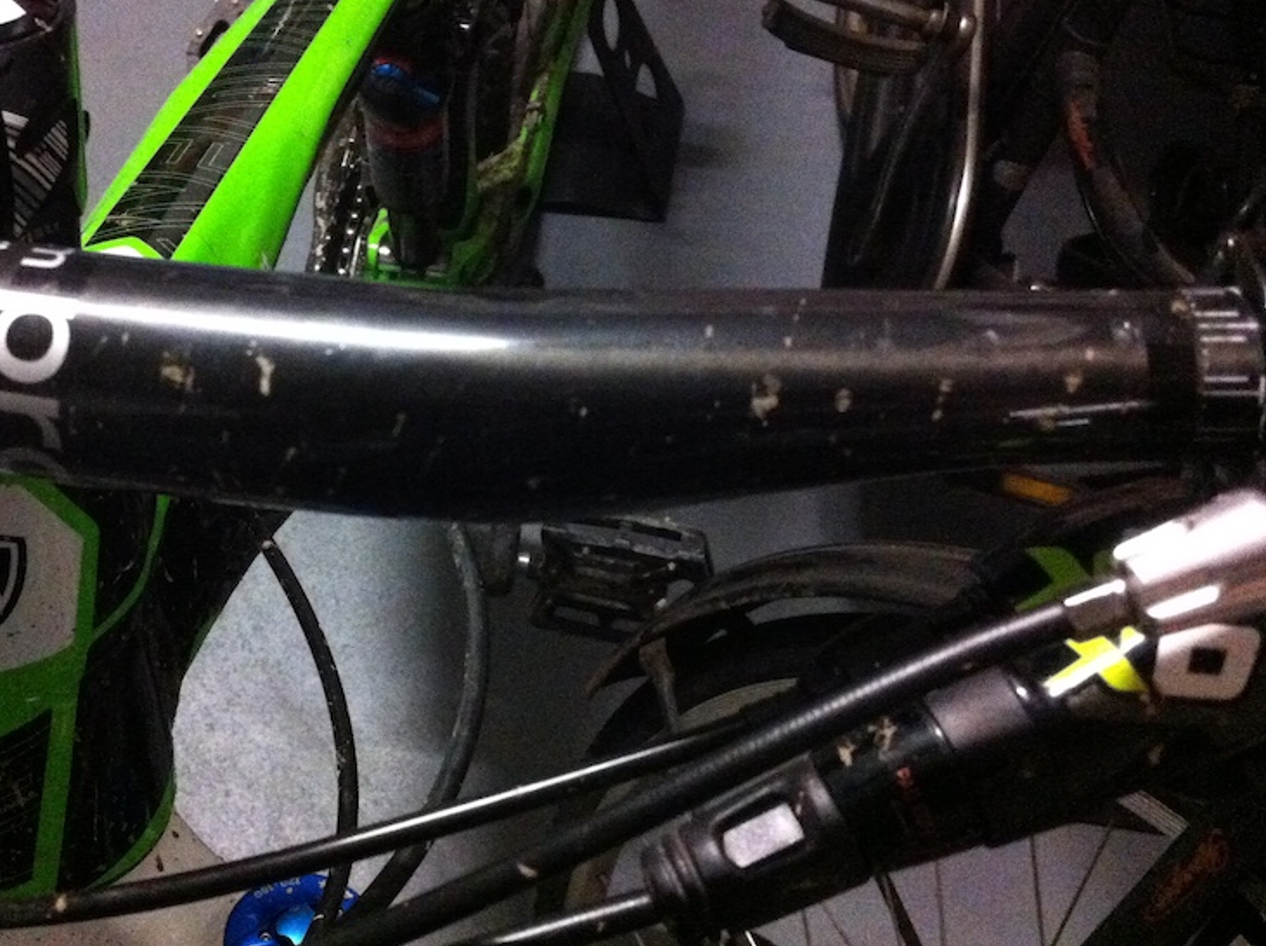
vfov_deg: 29.6
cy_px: 429
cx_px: 455
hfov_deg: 38.6
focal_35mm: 49
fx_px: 1789
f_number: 2.8
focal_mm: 3.85
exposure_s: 1/15
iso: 1000
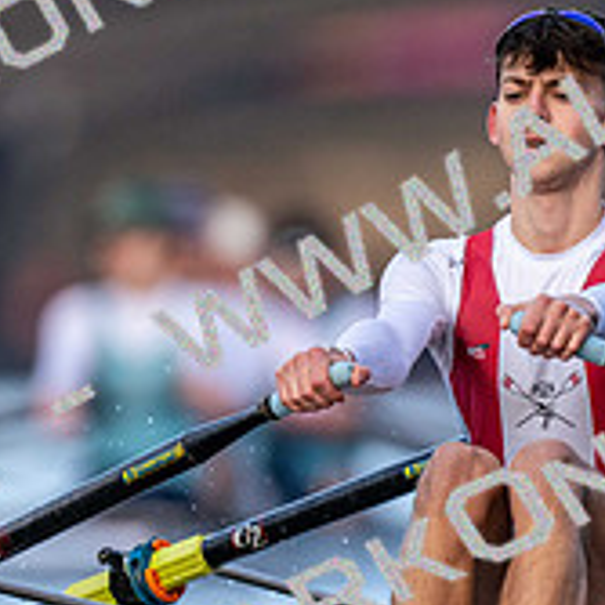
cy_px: 382
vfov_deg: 1.0
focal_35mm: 1774
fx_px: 35078
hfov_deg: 1.0
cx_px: 601
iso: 1250
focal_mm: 600
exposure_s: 1/2500
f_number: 4
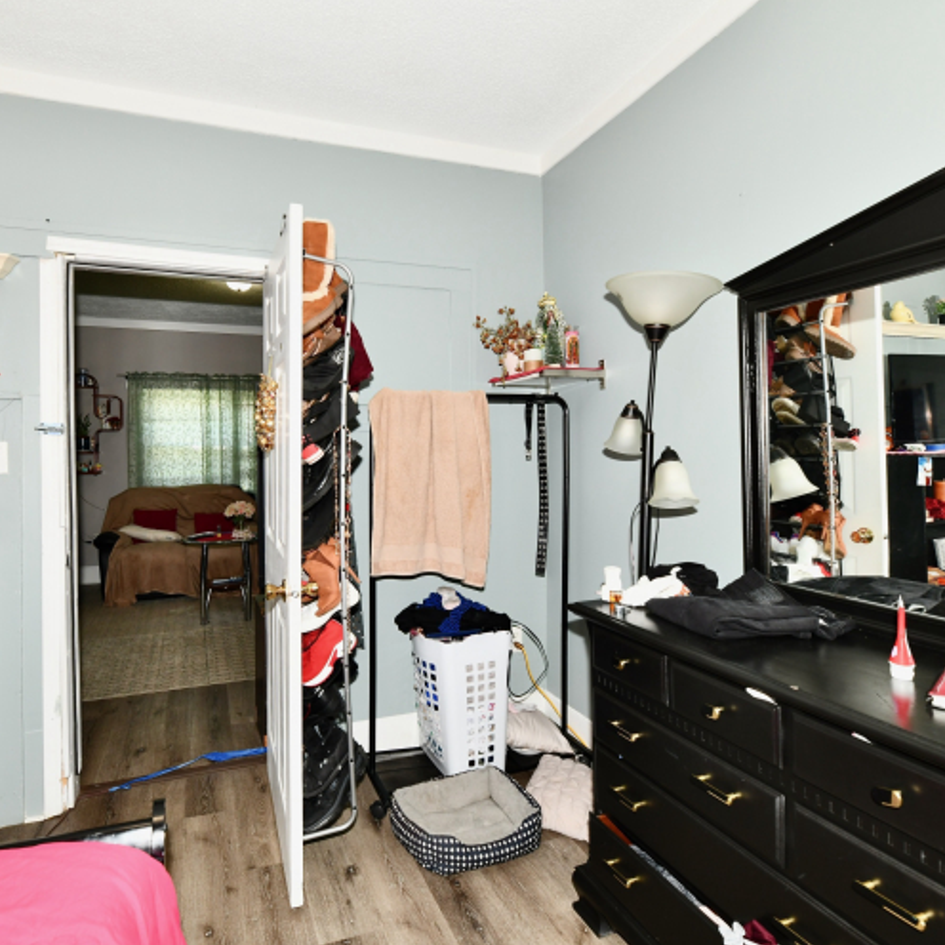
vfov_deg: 80.7
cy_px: 471
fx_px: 556
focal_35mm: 18
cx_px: 383
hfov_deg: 79.9
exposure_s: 1/60
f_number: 6.3
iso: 640
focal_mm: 14
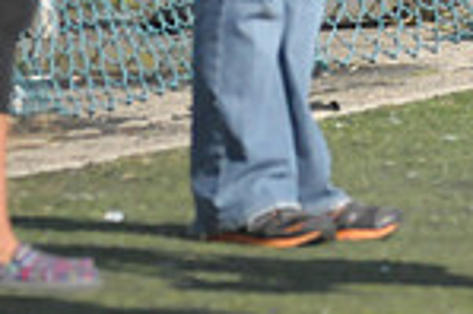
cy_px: -198
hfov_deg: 1.8
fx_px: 15369
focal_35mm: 1171
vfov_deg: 1.2
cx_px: 765
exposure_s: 1/6400
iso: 1600
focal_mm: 200
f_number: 4
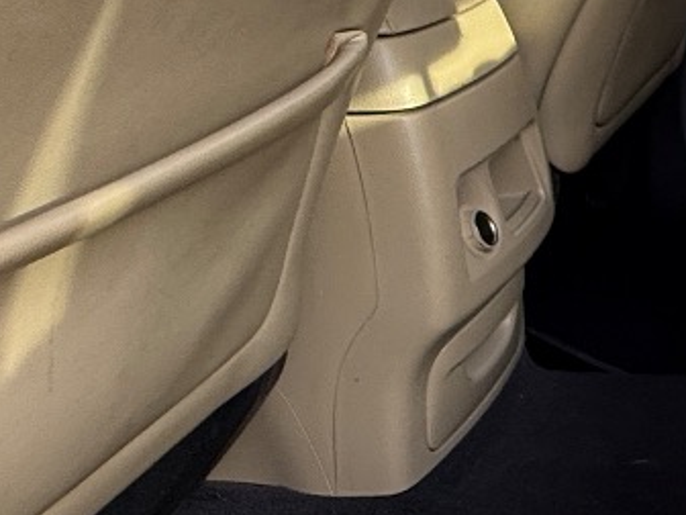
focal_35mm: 60
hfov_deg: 24.0
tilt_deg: -17.6
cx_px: 1076
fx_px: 1189
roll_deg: -3.7
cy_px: 184
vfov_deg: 24.3
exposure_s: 1/99
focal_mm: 2.22
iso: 125
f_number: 2.2
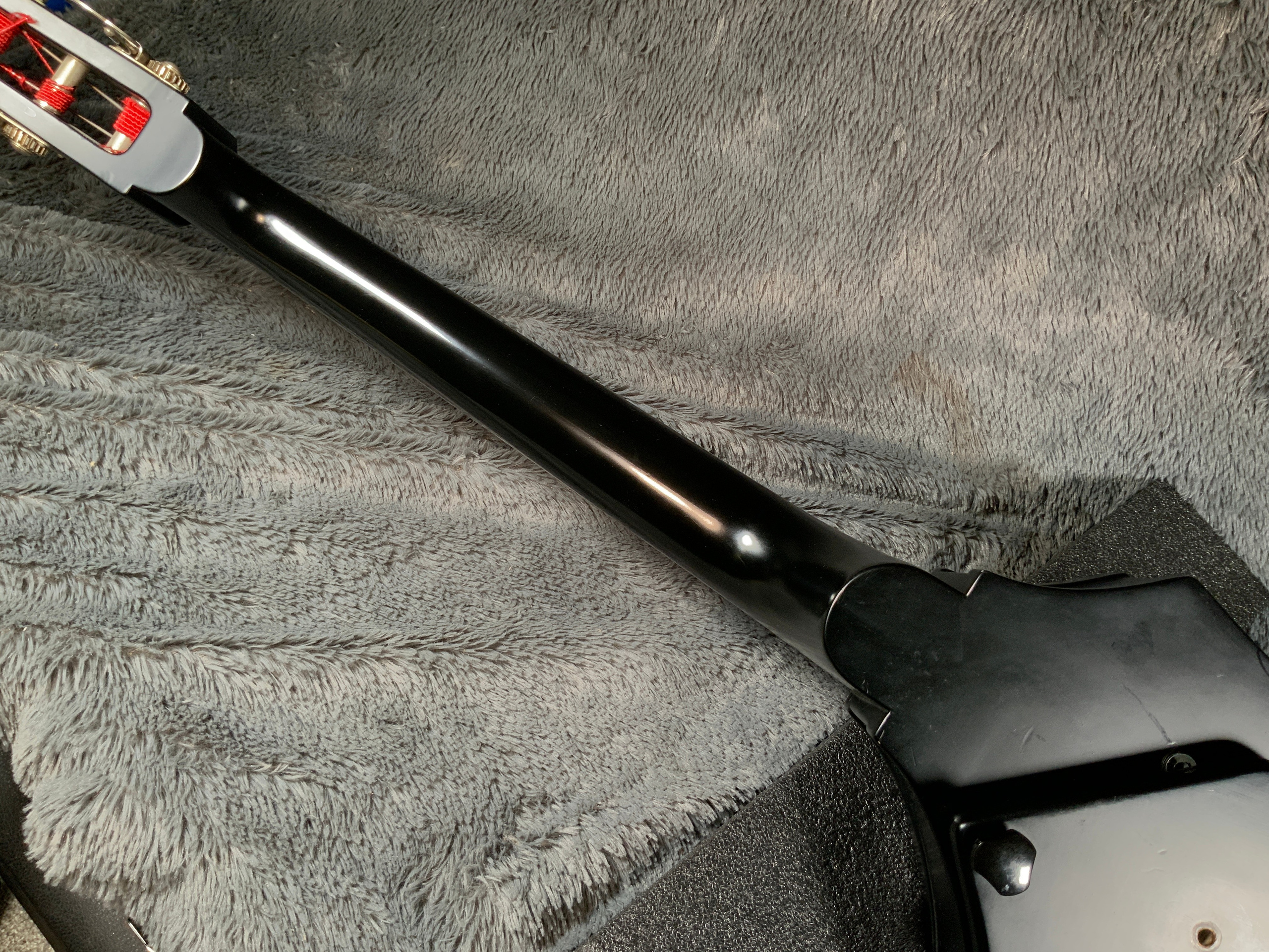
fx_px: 1063
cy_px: 476
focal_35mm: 29
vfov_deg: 48.2
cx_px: 634
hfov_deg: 61.7
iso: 64
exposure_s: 1/104
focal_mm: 3
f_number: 1.8
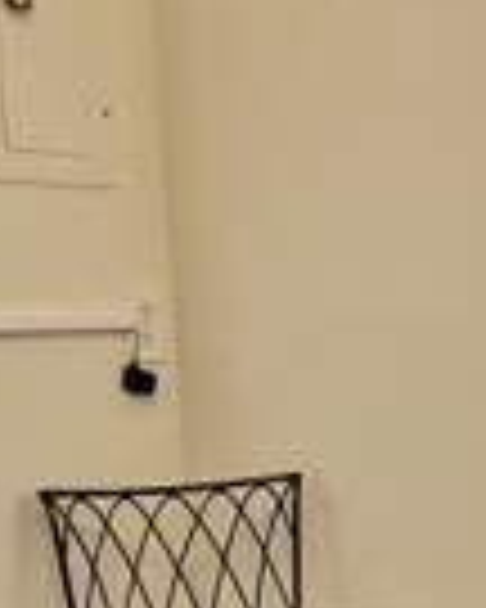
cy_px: 493
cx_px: 468
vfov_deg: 21.0
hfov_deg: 16.8
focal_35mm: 90
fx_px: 1618
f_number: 1.5
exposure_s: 1/60
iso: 100
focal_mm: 5.7
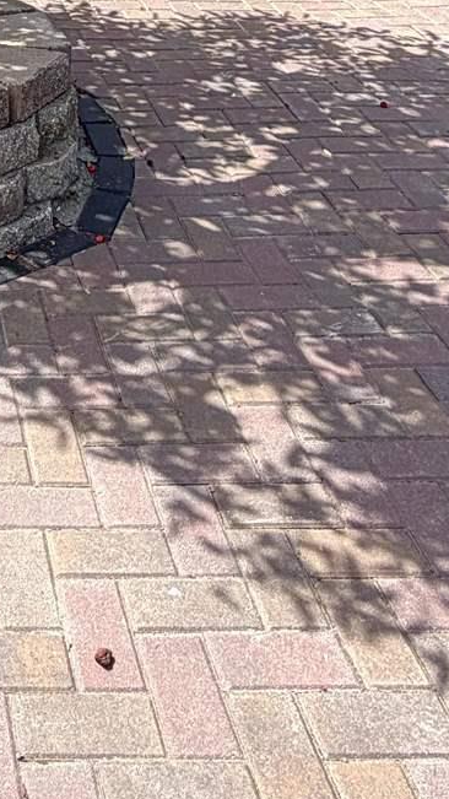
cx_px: -150
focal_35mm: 54
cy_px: -69
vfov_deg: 33.7
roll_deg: +0.3
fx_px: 1143
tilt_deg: -4.9
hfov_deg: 20.2
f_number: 2.2
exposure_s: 1/770
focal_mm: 2.22
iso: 20
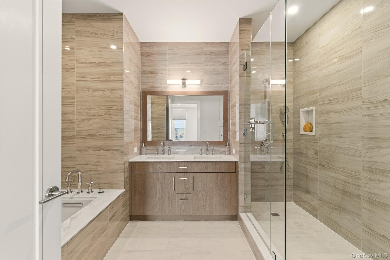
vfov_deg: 73.7
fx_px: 173
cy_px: 130
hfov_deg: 96.7
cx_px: 195
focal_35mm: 16
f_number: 9
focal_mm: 16
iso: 250
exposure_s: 1/15
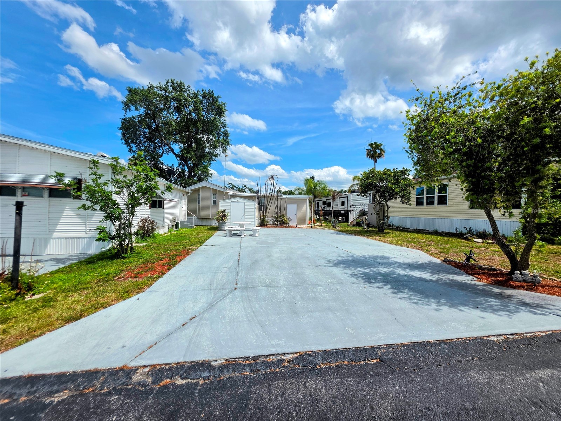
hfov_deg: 106.2
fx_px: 211
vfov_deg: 89.9
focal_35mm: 13
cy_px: 210
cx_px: 280
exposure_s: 1/2391
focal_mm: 2.2
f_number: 1.9
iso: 32
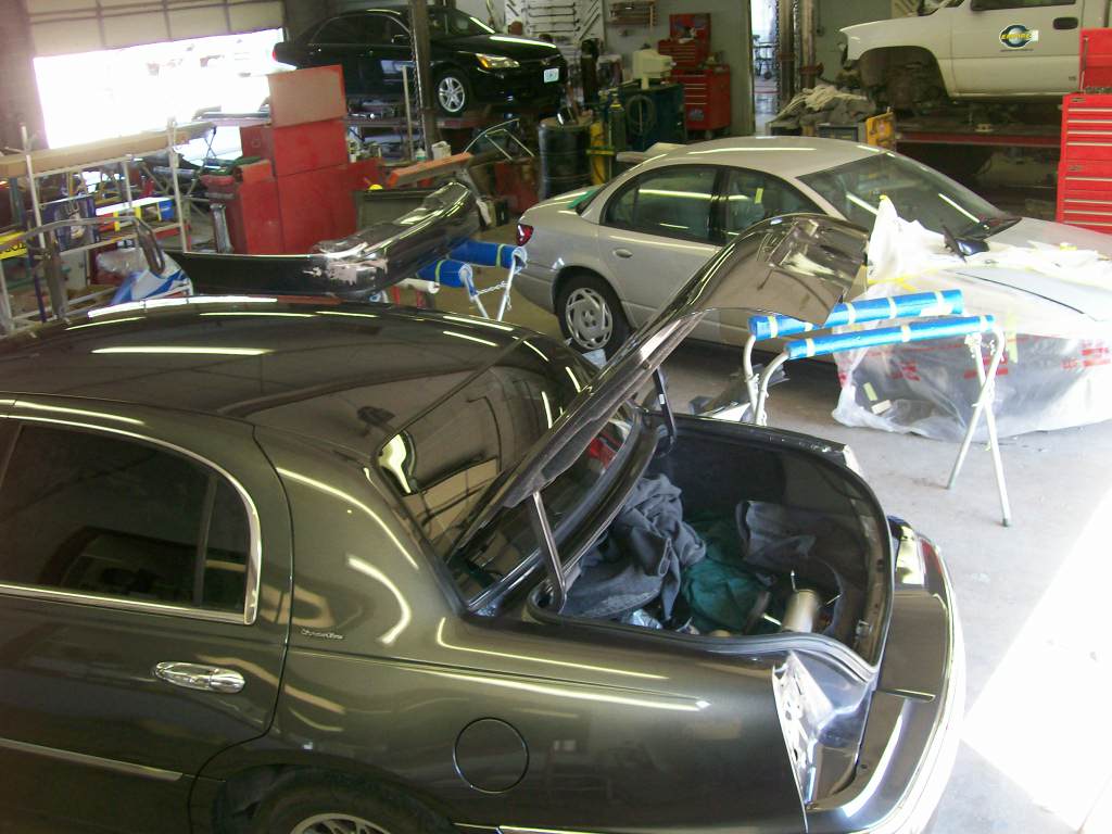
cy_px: 417
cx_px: 556
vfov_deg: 39.7
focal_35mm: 36
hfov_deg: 51.4
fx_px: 1156
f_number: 2.7
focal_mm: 6
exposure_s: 1/64
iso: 140
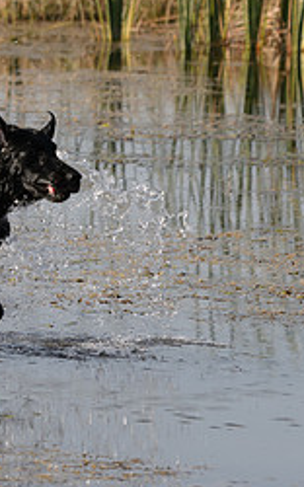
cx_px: -57
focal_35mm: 472
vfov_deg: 4.5
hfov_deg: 2.8
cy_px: 224
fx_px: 6264
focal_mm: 200
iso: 800
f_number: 8
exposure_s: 1/1600
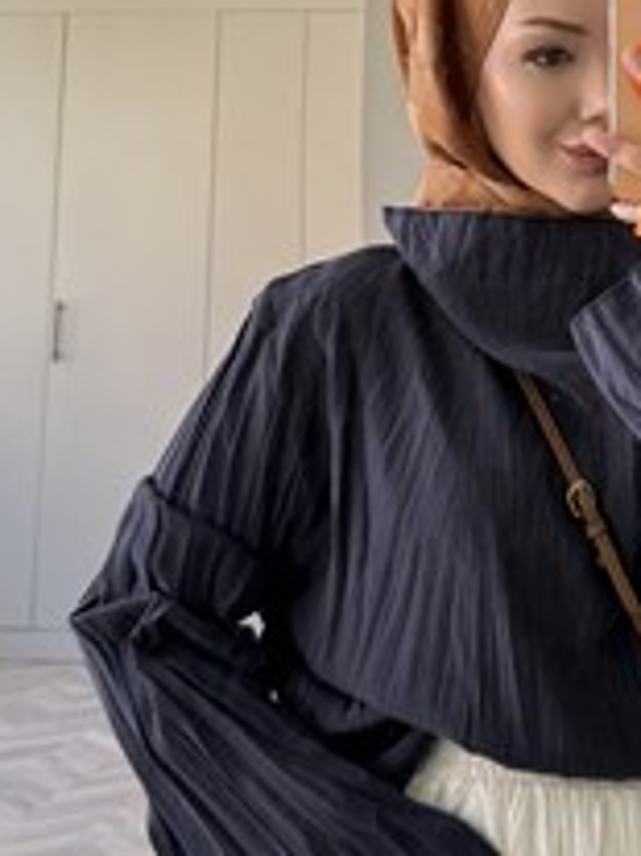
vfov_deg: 39.6
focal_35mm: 48
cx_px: 521
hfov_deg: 29.5
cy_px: 498
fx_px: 1186
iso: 100
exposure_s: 1/121
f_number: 1.78
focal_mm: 6.76
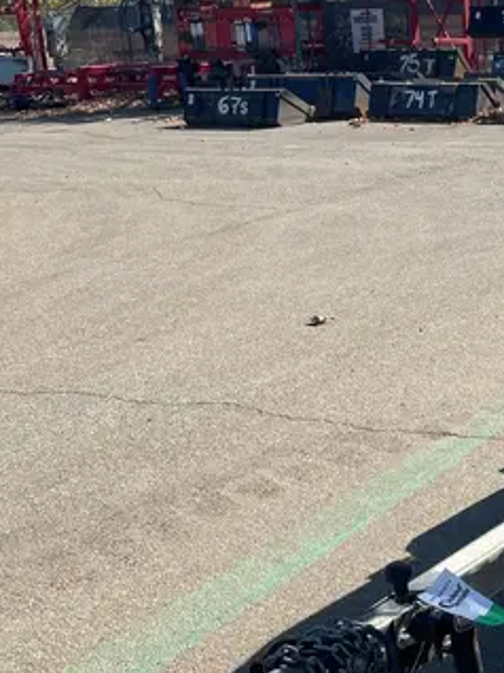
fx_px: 1166
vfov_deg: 32.1
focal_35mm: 60
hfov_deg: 23.2
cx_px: 527
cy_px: 274
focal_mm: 4.2
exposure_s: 1/2304
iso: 32
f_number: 1.6
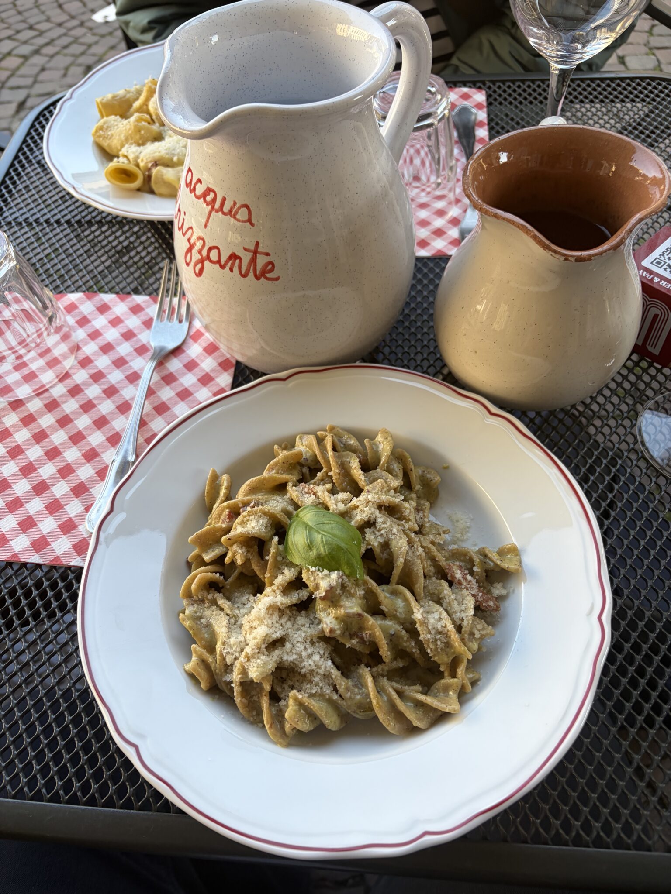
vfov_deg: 67.3
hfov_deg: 53.1
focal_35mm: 26
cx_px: 336
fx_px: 672
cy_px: 447
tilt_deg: -54.2
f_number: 1.6
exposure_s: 1/234
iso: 40
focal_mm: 5.96
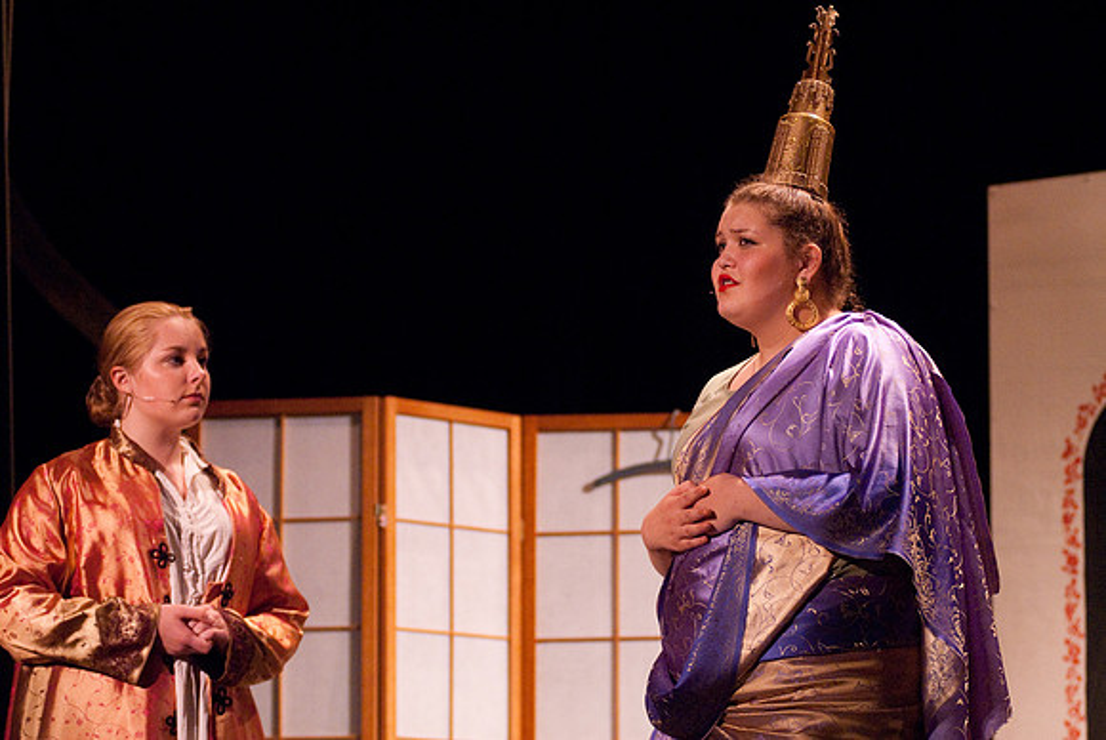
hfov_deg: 14.4
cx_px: 553
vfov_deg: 9.7
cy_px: 370
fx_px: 4382
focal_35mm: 142
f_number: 2.8
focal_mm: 95
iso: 1000
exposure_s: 1/50
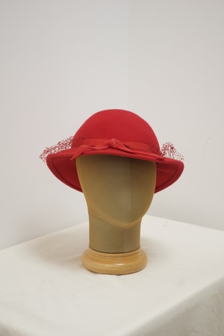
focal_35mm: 60
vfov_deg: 33.4
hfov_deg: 22.6
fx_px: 560
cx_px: 112
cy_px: 168
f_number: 5.6
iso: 1600
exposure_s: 1/100
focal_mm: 40
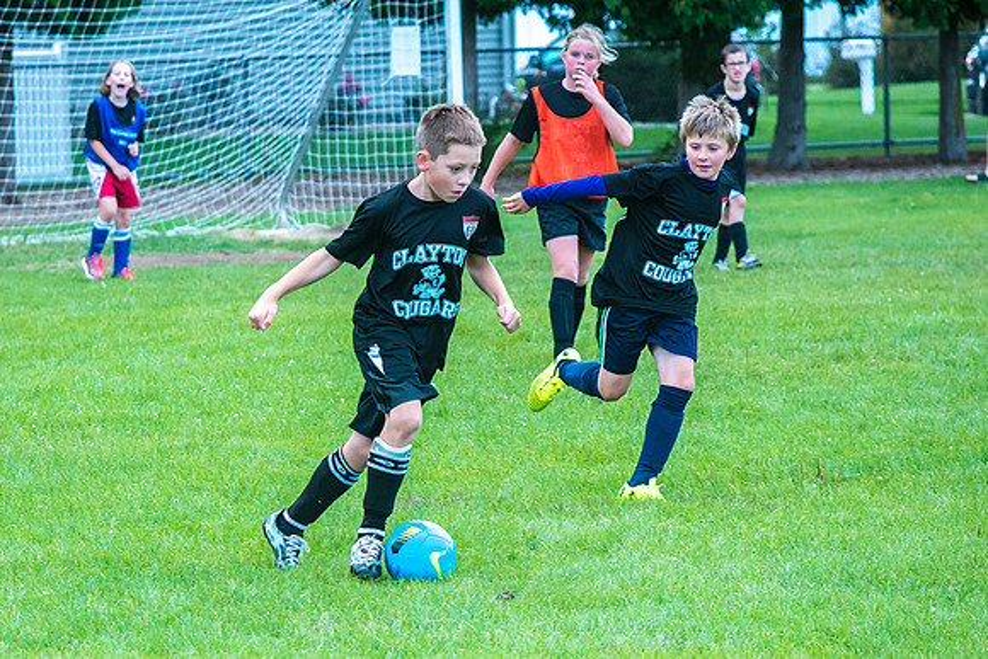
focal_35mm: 238
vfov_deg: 5.8
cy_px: 410
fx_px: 6522
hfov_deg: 8.7
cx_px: 357
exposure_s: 1/1000
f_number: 7.1
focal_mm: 170
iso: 2500
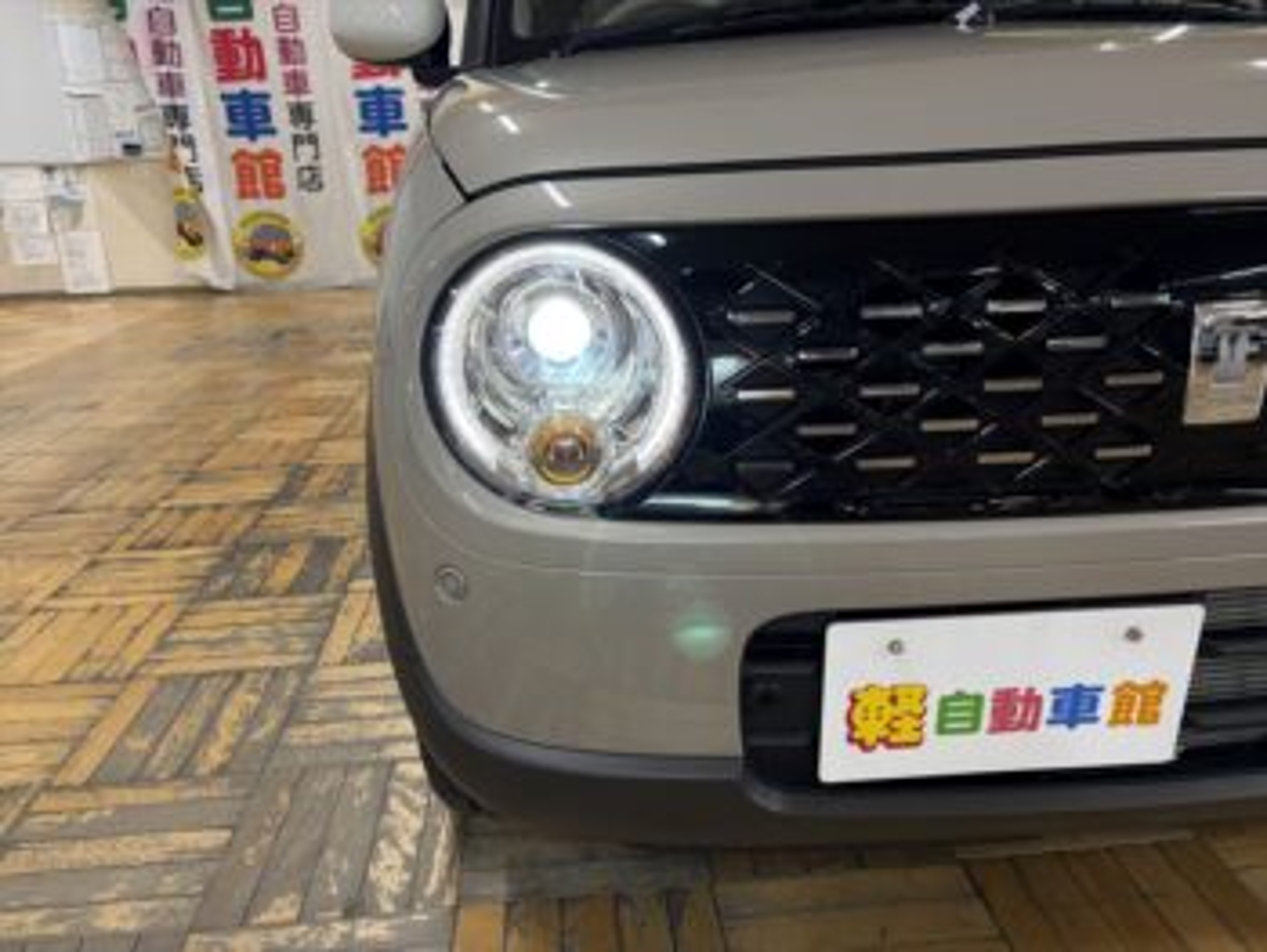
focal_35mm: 26
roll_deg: +2.5
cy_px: 476
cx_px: 634
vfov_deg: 53.1
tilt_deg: -18.2
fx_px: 952
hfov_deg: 67.3
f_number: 1.6
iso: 200
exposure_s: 1/100
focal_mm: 5.96
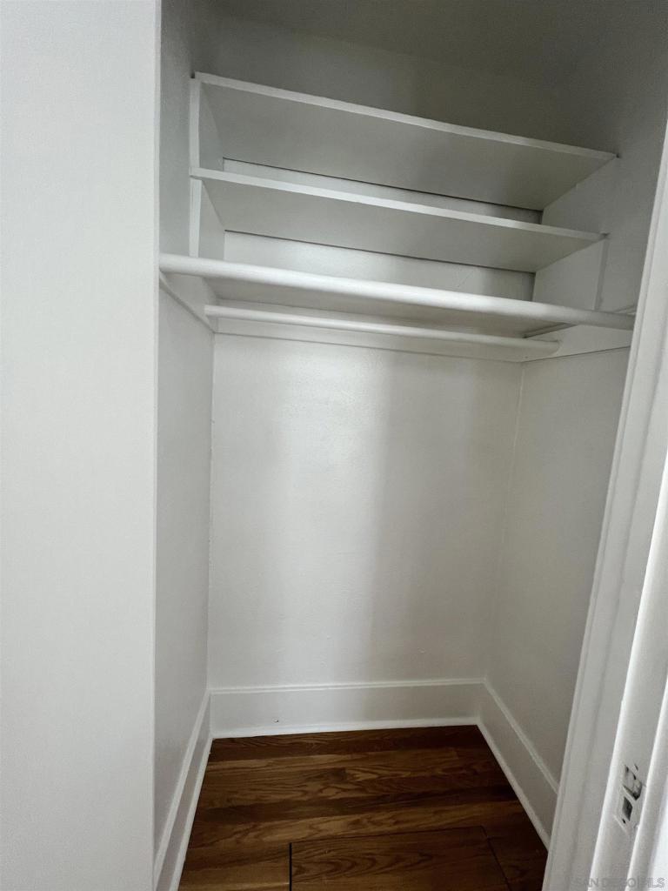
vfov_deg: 106.2
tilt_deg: -6.7
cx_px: 334
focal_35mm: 13
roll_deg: -2.0
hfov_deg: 89.9
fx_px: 334
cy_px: 446
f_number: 1.8
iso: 80
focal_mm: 1.57
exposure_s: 1/99
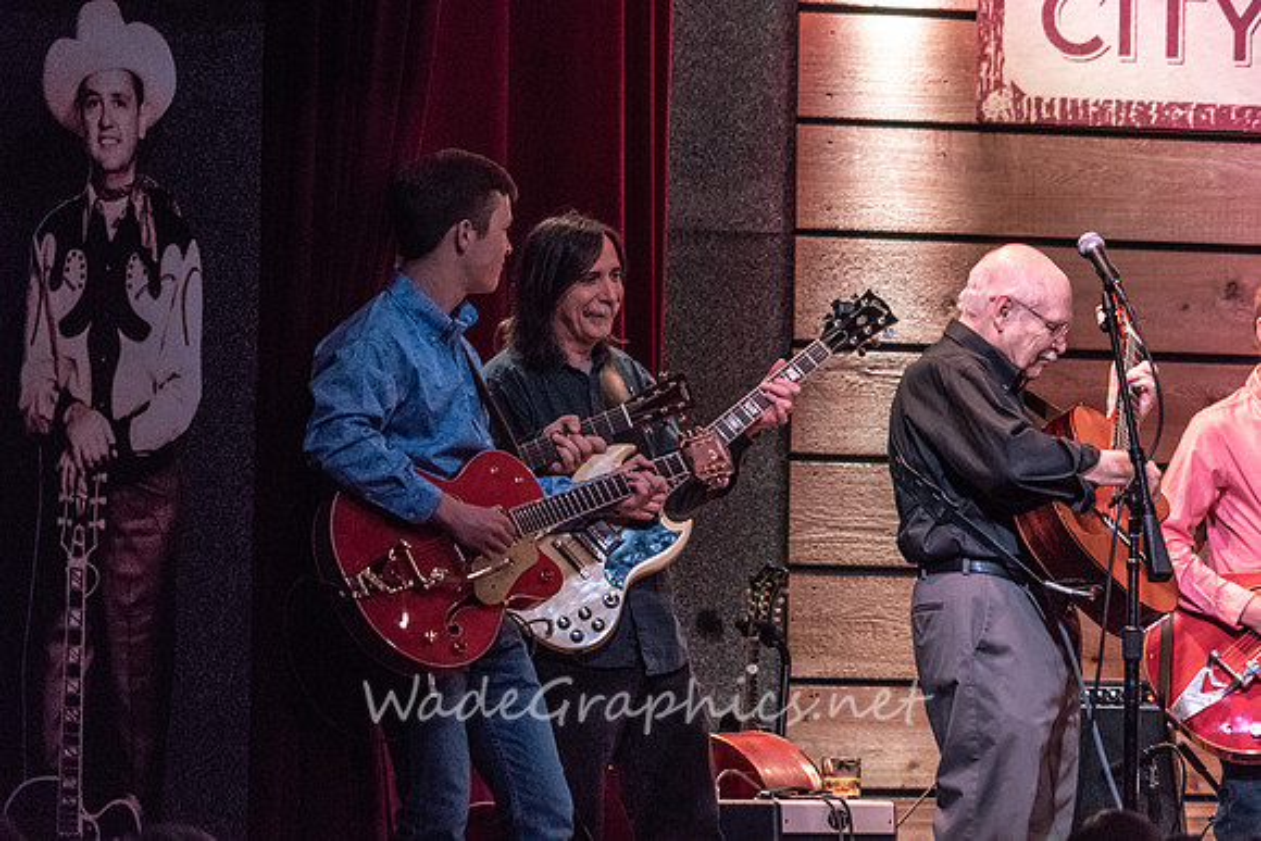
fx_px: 8408
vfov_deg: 5.7
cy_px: 420
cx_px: 630
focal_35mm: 240
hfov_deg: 8.6
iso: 6400
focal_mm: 240
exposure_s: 1/100
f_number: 8
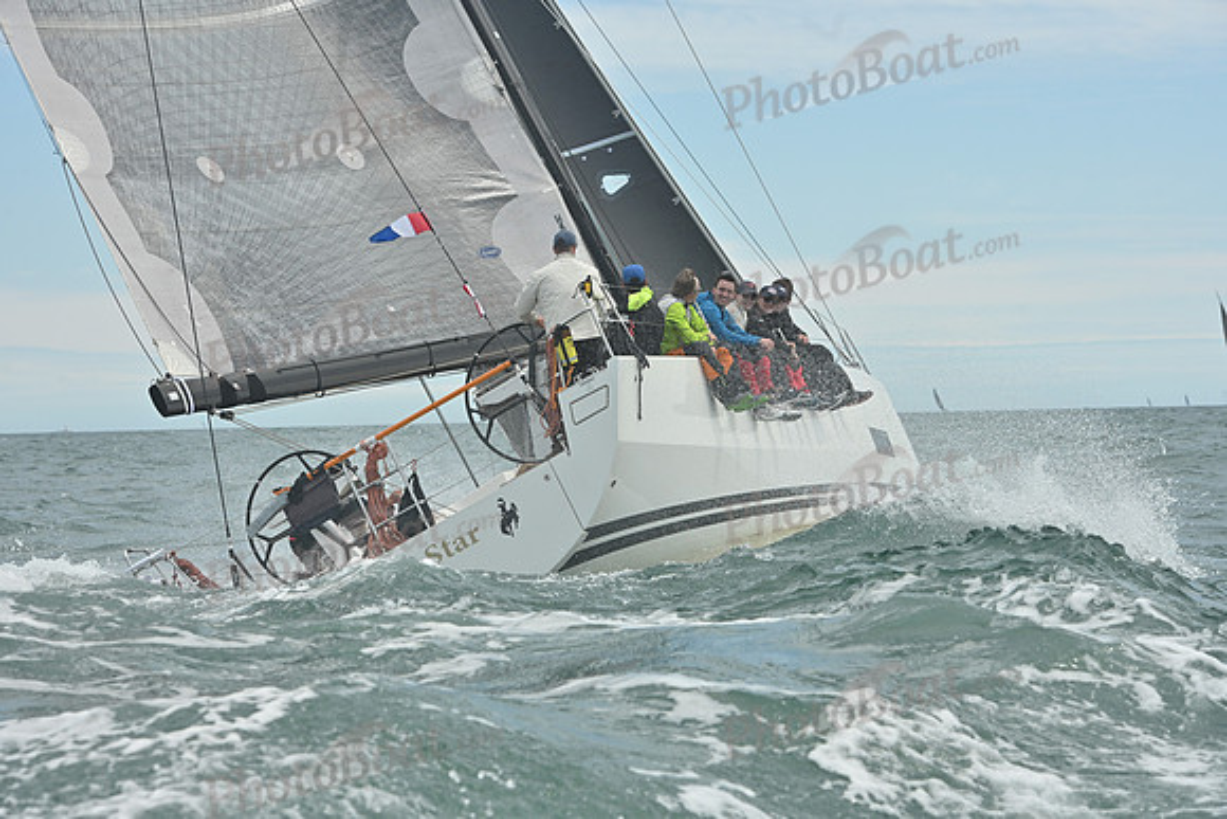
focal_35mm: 112
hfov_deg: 18.3
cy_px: 410
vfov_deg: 12.2
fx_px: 3818
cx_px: 614
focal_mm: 112
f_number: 11
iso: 320
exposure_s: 1/1250
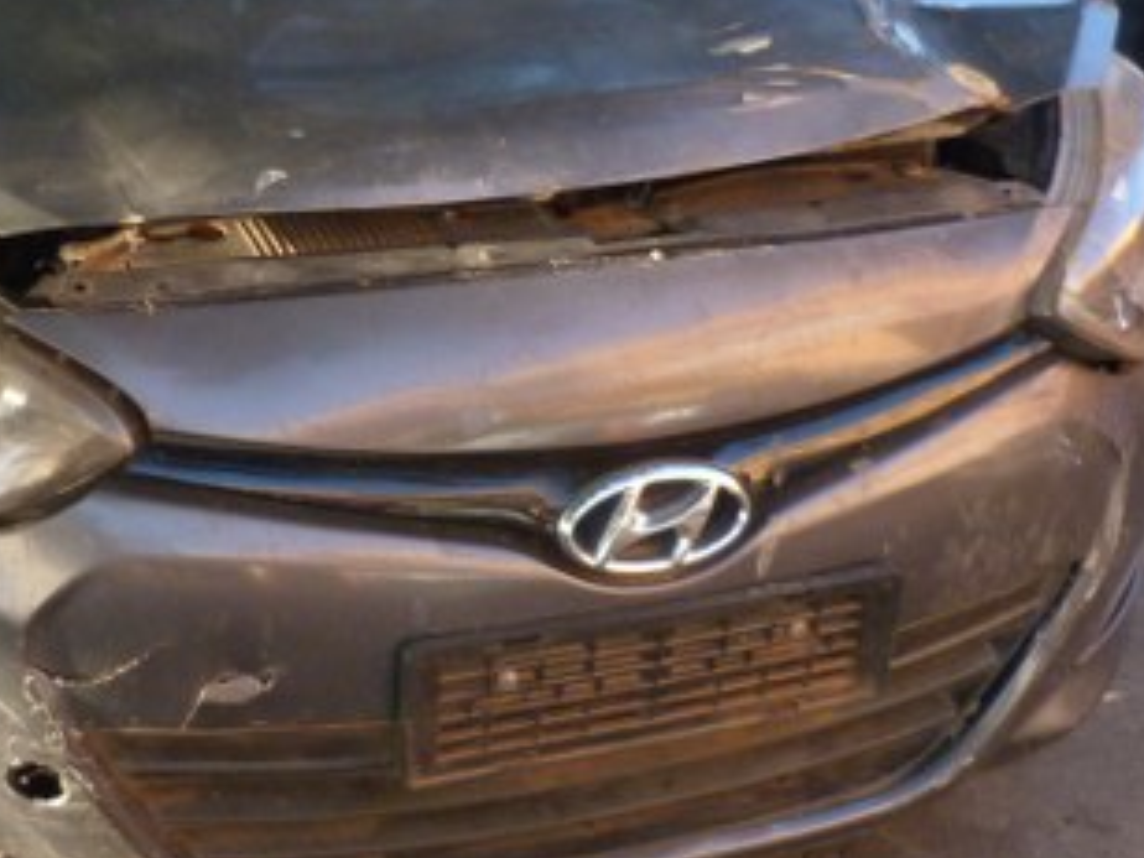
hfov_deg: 29.2
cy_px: 301
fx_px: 2148
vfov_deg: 22.5
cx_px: 238
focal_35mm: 65
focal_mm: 4.5
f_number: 2.8
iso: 200
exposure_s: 1/125
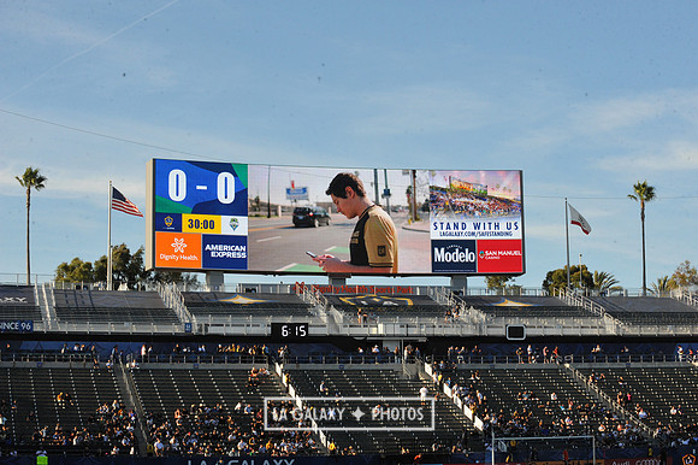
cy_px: 232
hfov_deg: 25.4
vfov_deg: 17.0
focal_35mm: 80
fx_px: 1550
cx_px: 349
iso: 1600
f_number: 16
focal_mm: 80
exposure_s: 1/1000
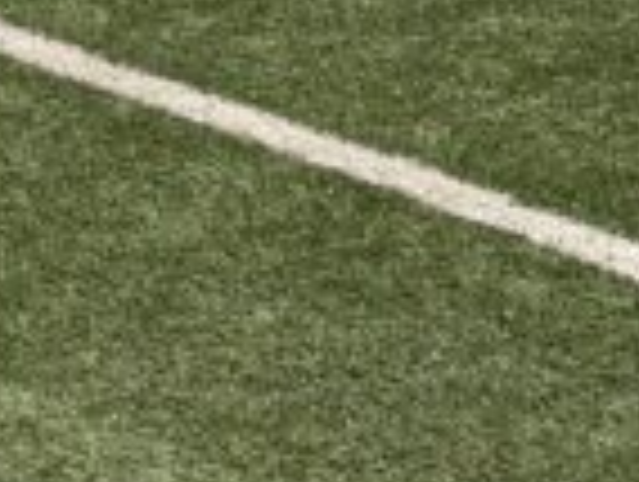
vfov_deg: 6.1
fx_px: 4345
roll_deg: +1.9
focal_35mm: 235
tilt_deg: -5.6
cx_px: -878
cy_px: -653
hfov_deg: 7.8
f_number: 1.78
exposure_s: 1/5208
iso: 80
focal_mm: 6.76
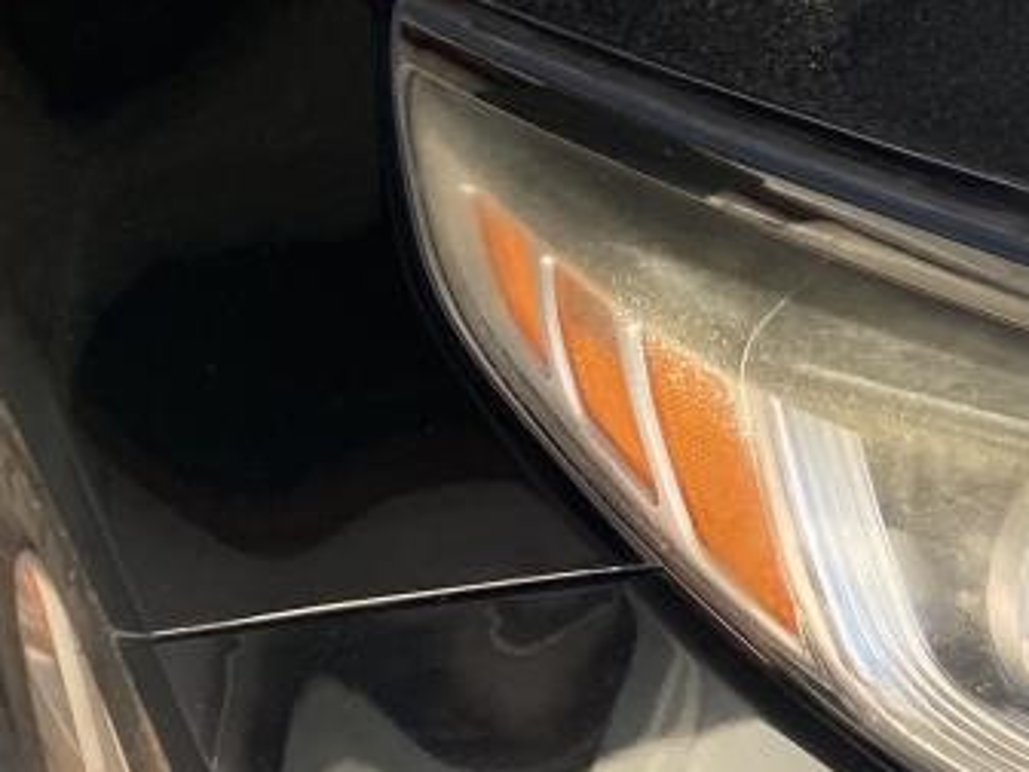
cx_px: 1494
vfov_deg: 14.7
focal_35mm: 99
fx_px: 2943
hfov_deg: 17.9
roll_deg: +0.6
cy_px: 732
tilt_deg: -31.1
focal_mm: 4.25
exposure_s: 1/193
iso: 32
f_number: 1.8
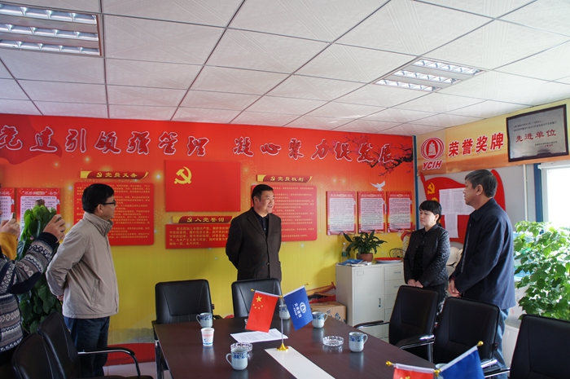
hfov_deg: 67.4
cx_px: 285
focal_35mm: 27
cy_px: 190
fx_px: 427
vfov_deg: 47.8
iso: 320
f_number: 4
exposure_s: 1/60
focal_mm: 18
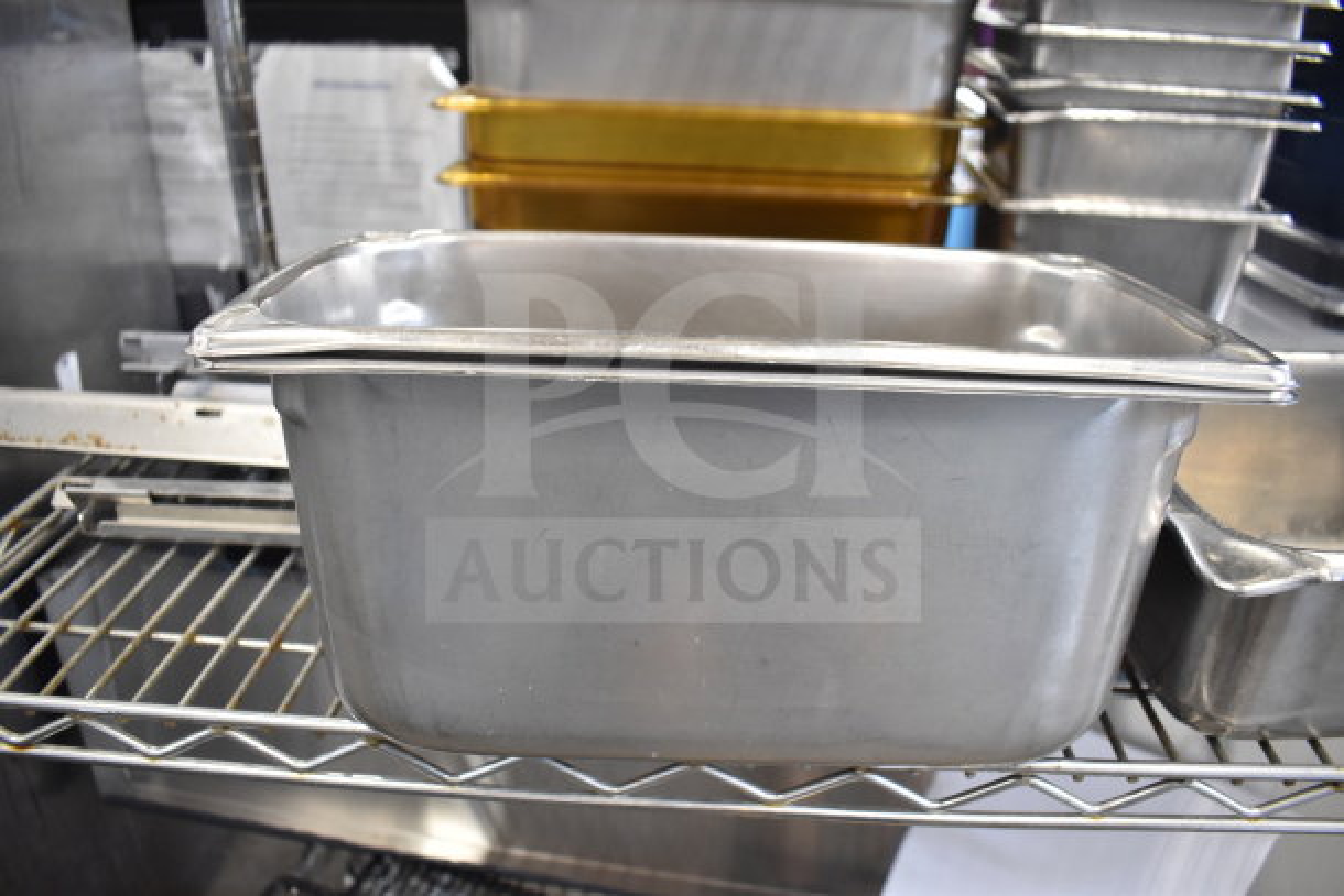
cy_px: 448
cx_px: 672
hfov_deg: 67.4
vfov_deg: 48.0
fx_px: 1008
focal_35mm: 27
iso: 1100
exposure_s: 1/30
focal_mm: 18
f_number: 3.5
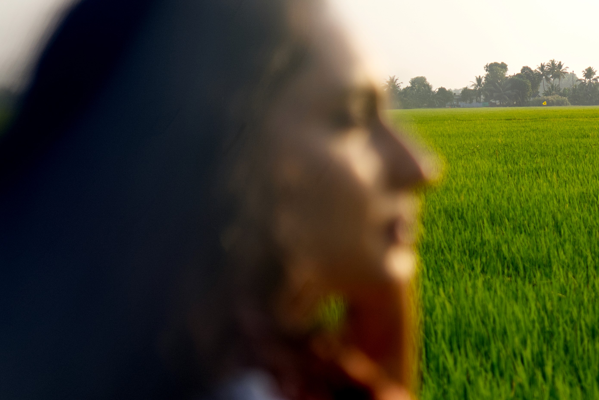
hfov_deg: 18.8
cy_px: 111
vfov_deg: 12.7
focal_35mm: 108
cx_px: 455
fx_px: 1798
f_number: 2.8
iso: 400
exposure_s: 1/3200
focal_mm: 50
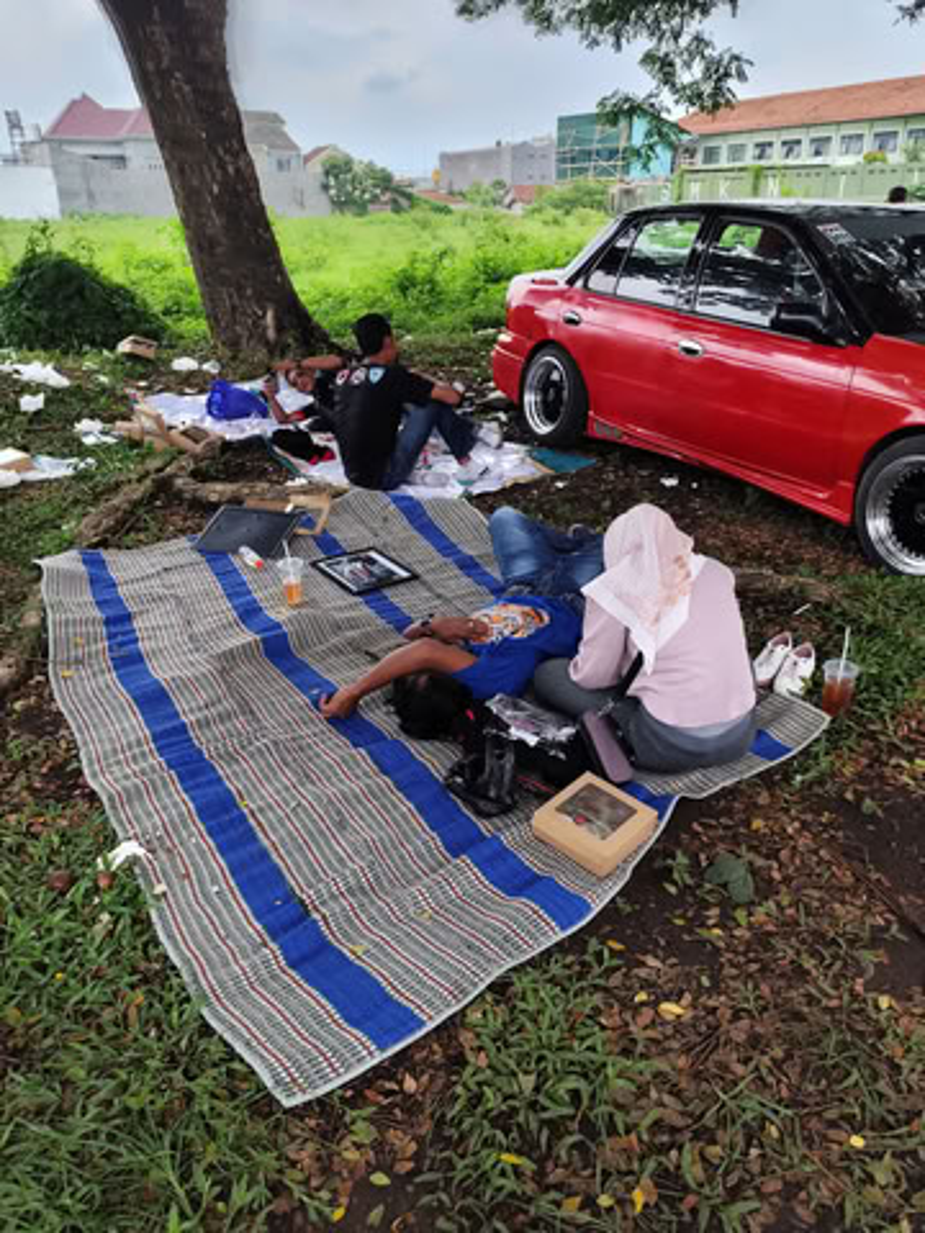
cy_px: 616
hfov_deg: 58.9
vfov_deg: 73.9
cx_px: 462
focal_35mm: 23
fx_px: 819
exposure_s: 1/621
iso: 50
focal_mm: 6.19
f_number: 1.65
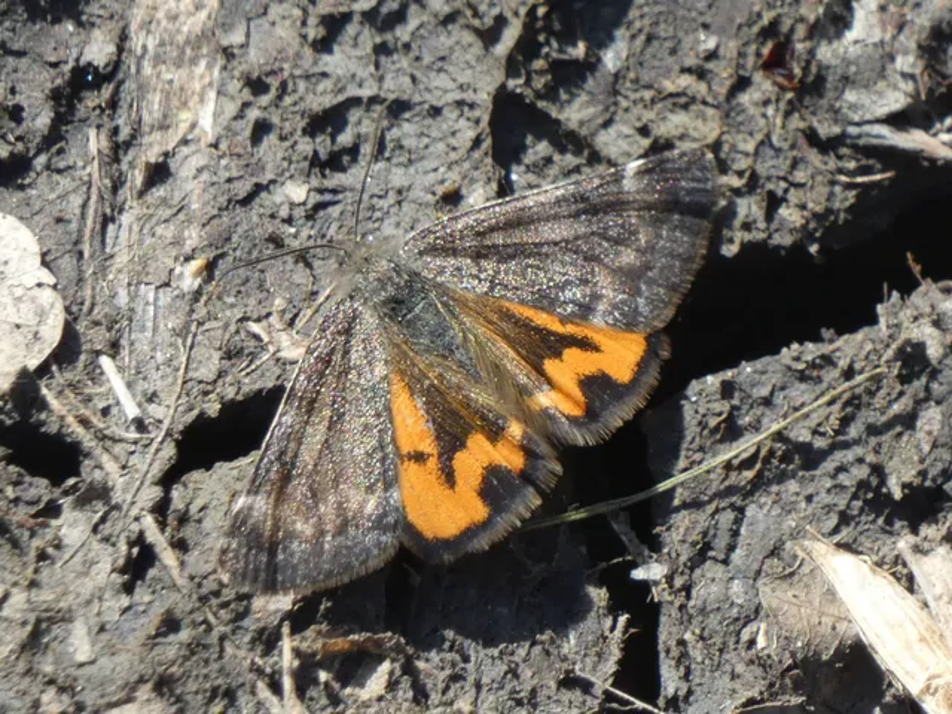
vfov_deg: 2.8
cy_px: 357
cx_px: 476
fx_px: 14603
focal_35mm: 531
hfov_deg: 3.7
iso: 125
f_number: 5.6
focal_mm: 95.2
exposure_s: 1/100
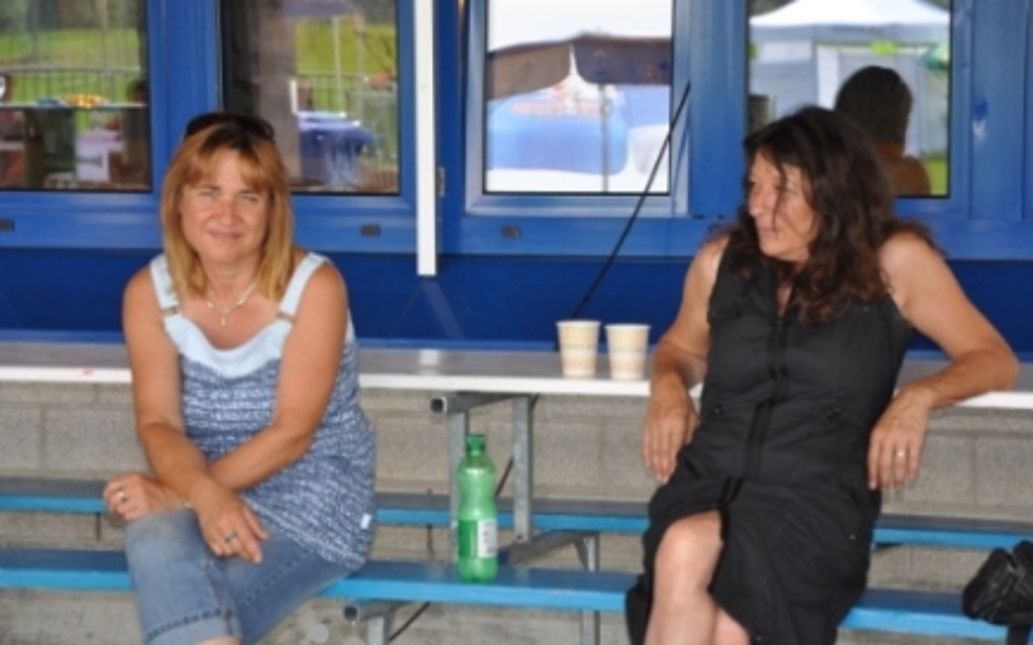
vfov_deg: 10.0
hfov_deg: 16.0
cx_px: 516
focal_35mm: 131
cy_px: 302
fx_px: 3674
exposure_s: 1/160
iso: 400
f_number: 5.6
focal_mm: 85
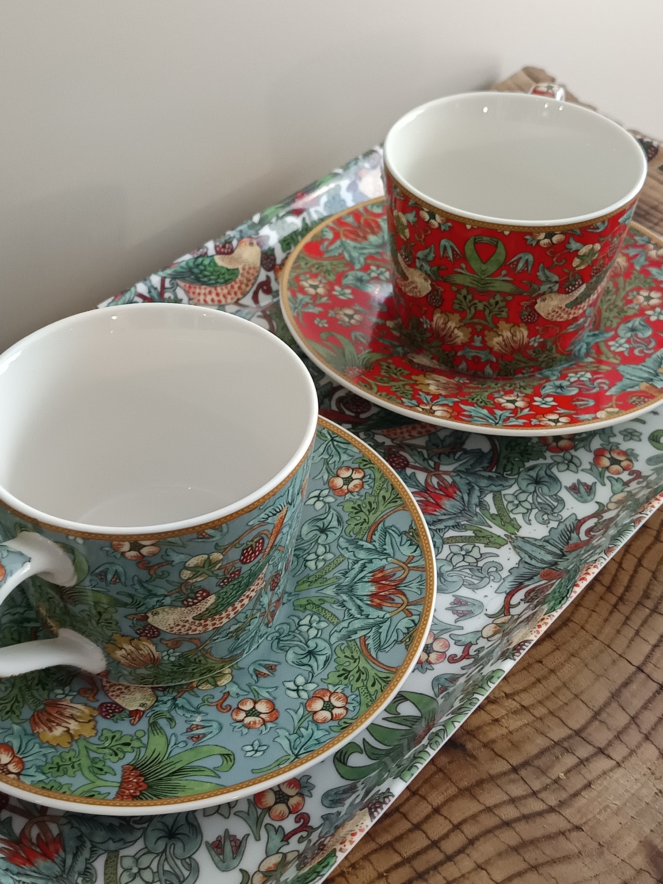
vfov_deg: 71.6
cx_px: 332
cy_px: 442
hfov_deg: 56.8
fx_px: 613
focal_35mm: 24
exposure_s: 1/33.3
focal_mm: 5.31
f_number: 1.7
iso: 991
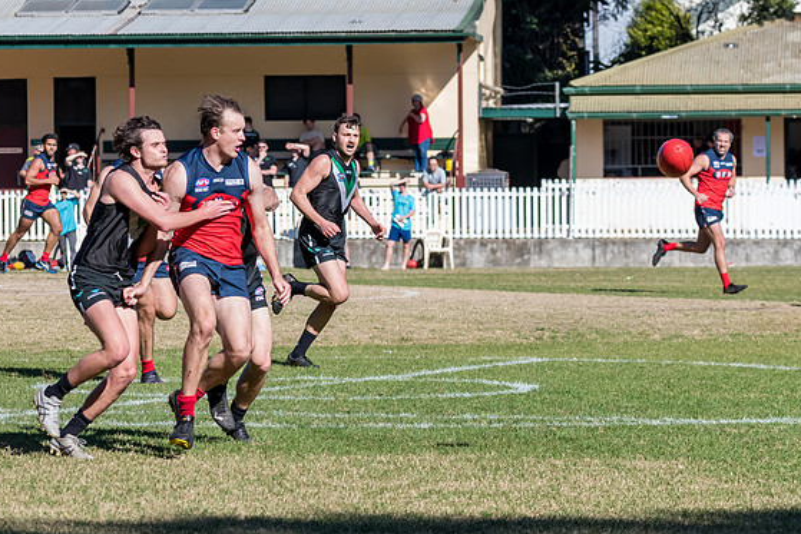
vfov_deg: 5.4
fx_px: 5697
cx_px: 239
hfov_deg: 8.0
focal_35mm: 256
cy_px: 291
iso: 800
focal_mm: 150
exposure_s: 1/1600
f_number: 9
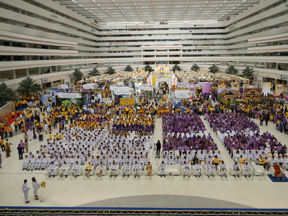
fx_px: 258
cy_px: 107
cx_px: 151
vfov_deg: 45.4
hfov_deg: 58.3
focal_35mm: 31
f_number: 4.5
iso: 500
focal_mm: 28
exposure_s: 1/250
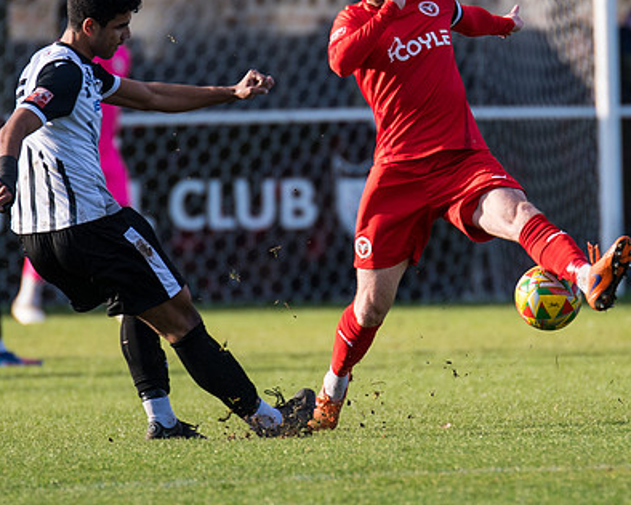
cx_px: 408
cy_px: 238
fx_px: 19063
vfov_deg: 1.5
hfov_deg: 1.9
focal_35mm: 1021
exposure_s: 1/1600
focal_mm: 380
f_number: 4
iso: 500
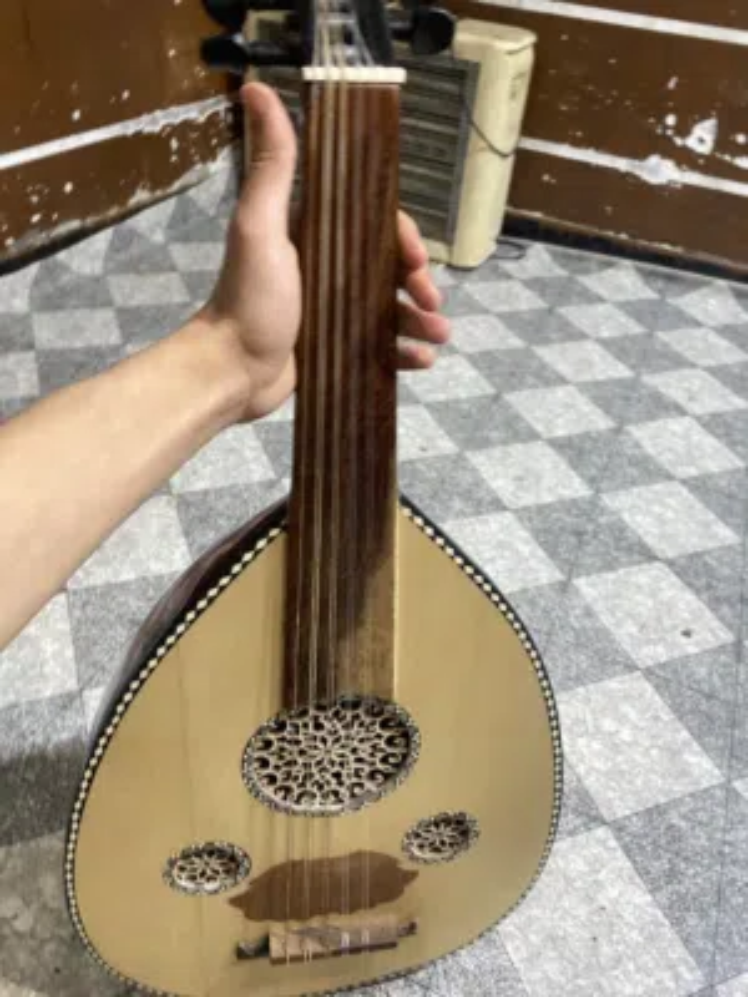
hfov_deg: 53.1
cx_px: 374
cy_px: 498
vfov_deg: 67.3
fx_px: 749
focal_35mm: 26
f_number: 1.8
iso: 640
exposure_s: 1/30
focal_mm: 4.25
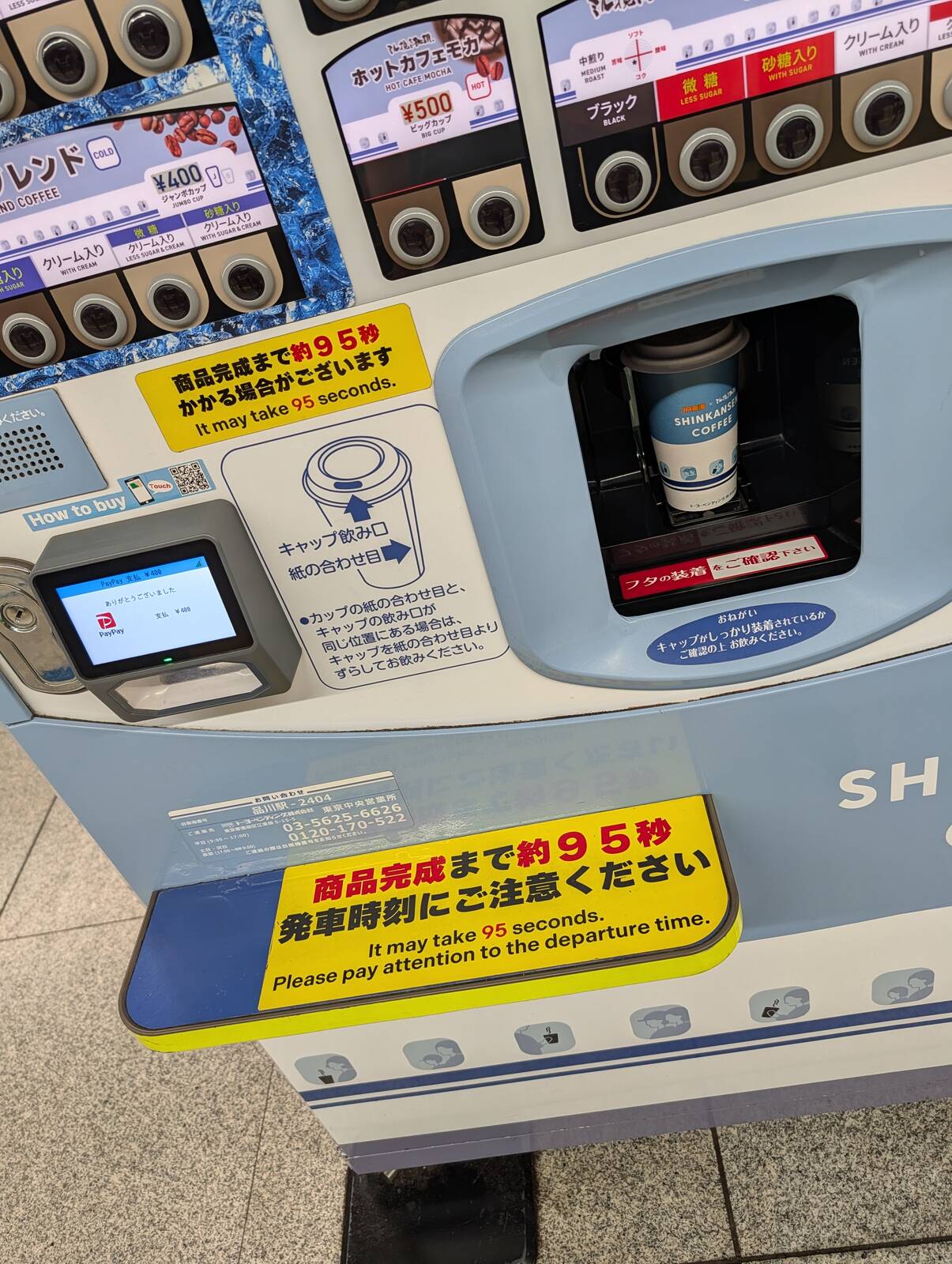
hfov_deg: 56.9
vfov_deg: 71.5
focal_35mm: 24
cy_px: 632
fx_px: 878
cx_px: 476
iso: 109
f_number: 1.68
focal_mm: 6.9
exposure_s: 1/100
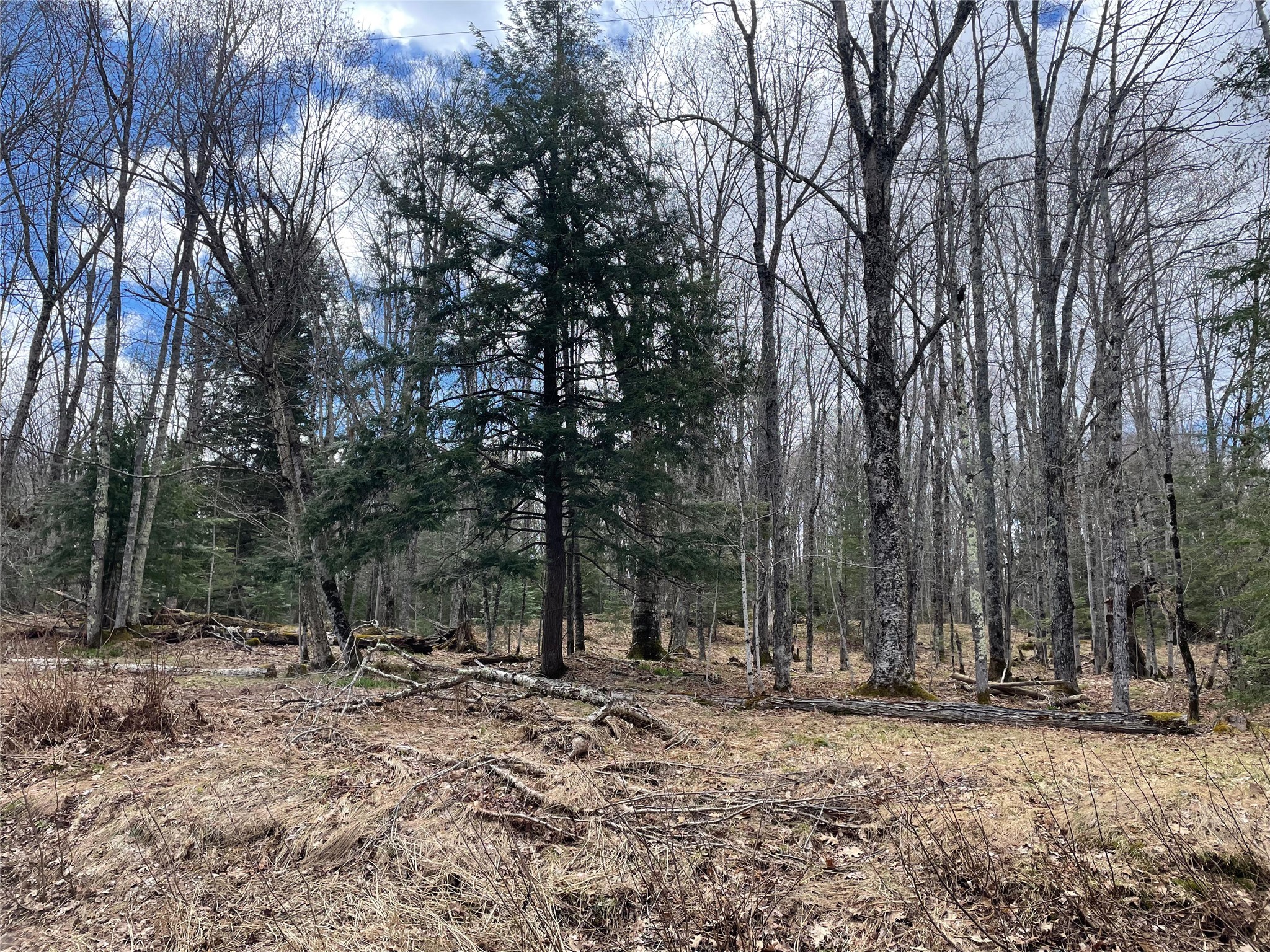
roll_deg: -2.2
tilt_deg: +13.7
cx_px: 635
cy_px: 476
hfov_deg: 67.3
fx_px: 954
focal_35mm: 26
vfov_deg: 53.1
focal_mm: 4.2
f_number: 1.6
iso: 32
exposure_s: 1/1335
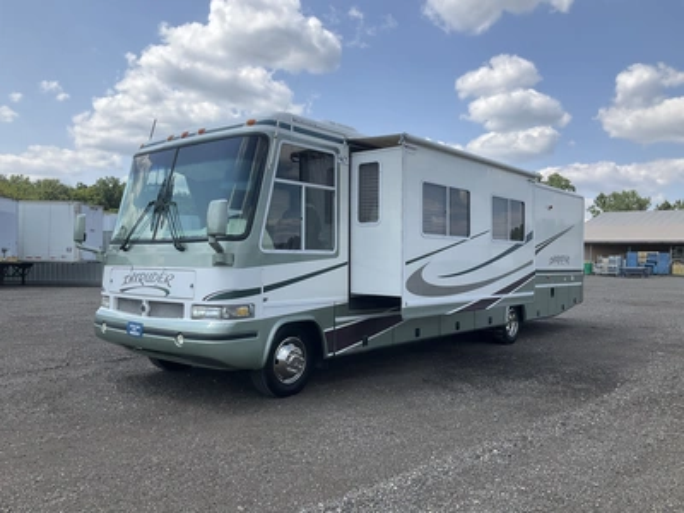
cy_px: 256
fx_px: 573
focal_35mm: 29
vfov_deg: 48.2
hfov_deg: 61.7
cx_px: 342
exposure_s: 1/1786
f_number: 1.8
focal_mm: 3
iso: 25
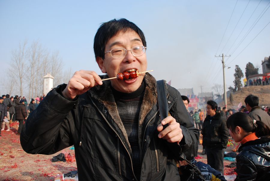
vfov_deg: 43.8
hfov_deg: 61.8
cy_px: 90
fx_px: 225
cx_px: 135
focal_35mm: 30
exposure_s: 1/640
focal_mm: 20
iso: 250
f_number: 5
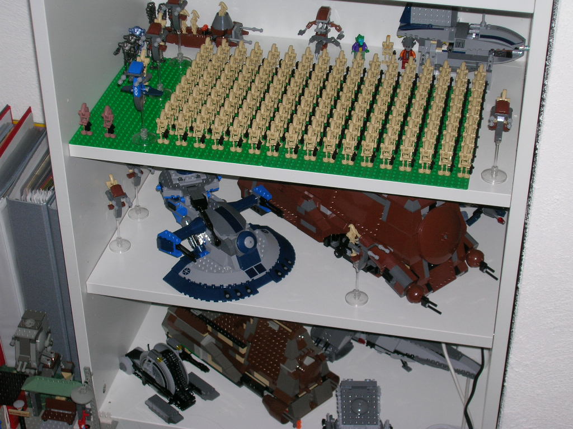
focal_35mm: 70
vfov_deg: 21.0
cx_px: 286
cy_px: 214
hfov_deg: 27.8
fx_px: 1159
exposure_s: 1/60.1
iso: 56
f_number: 3.9
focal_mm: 11.7
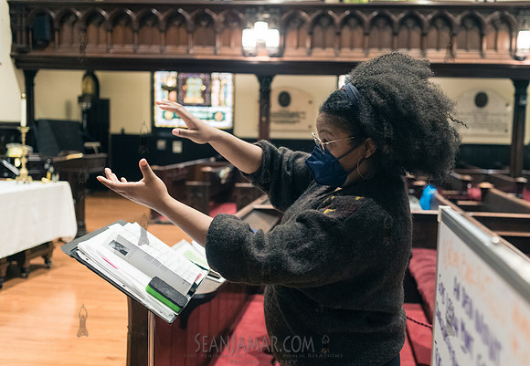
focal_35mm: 39
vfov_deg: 35.3
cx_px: 296
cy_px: 192
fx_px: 576
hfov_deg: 49.3
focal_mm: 35
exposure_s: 1/125
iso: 4000
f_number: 3.5
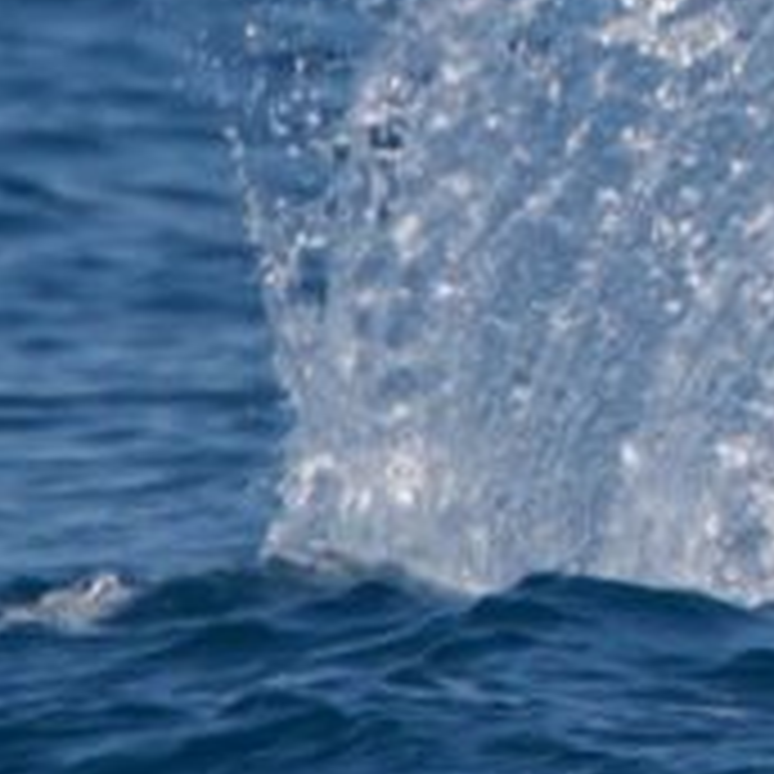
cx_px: 1611
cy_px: 47
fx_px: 60004
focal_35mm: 2372
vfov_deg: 0.7
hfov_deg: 0.7
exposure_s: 1/3200
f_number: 8
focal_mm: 600
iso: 1000
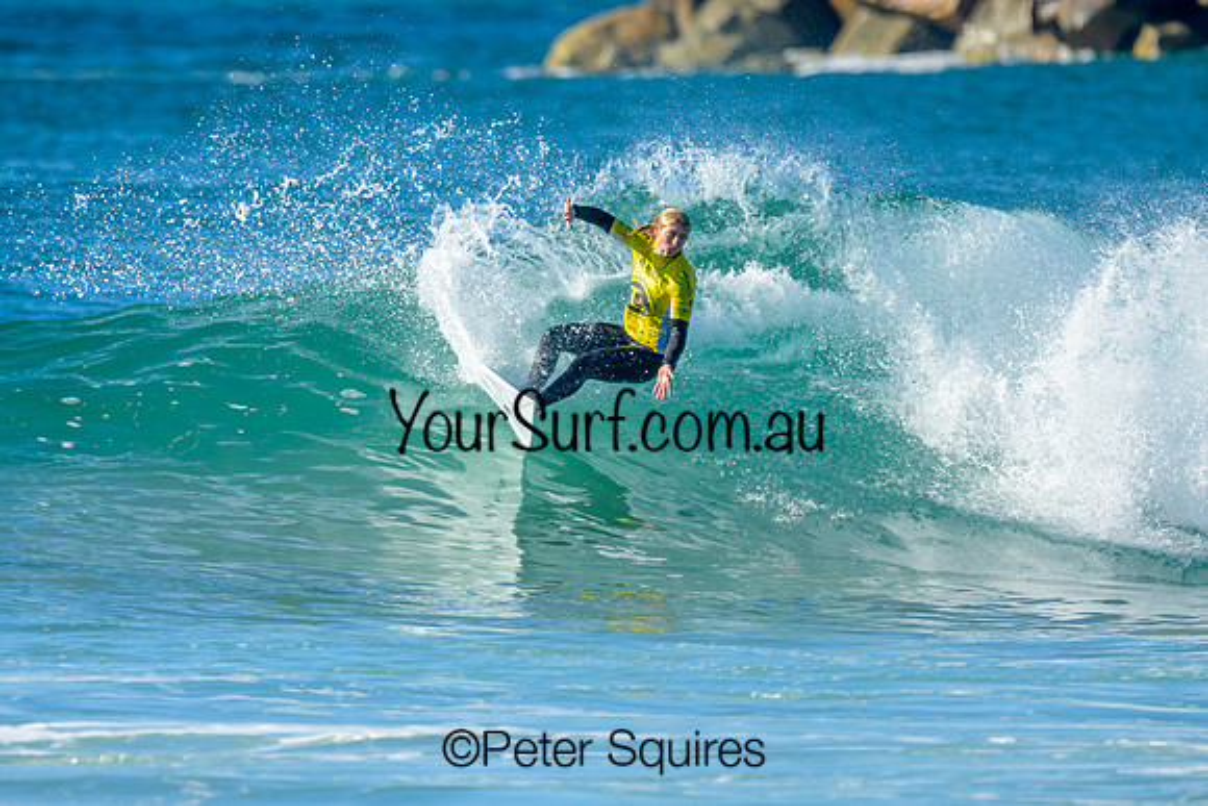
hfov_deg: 1.9
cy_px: 481
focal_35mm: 1099
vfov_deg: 1.3
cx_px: 497
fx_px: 36884
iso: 320
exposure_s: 1/2000
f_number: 6.3
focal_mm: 800
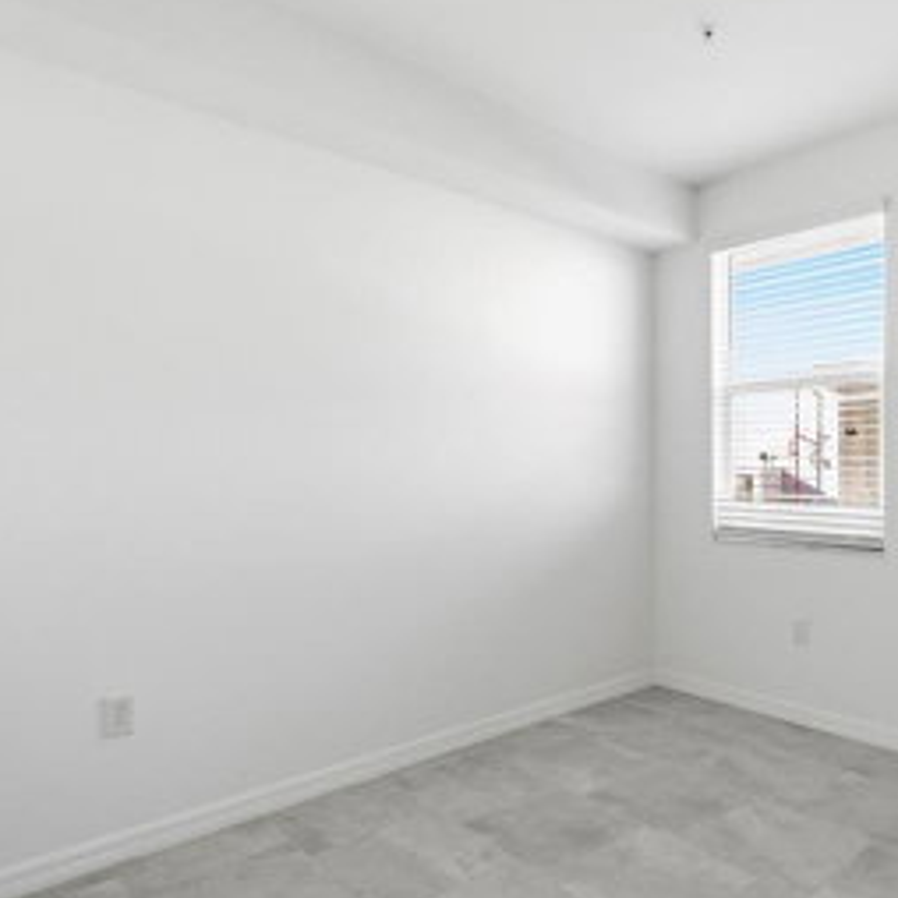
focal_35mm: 24
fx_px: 704
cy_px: 465
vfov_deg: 65.0
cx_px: 587
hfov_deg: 63.6
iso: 800
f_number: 7.1
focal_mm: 14
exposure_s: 1/400
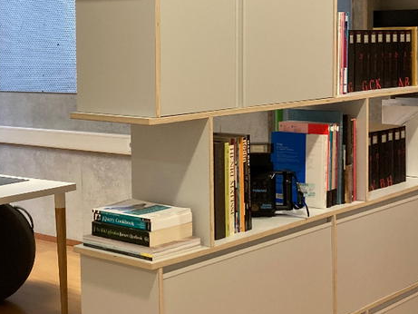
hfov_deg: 28.3
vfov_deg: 21.5
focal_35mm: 68
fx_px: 821
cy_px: 103
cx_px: 134
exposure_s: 1/50
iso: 200
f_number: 1.8
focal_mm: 3.99
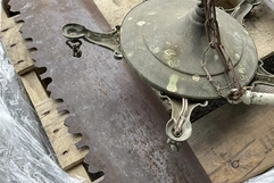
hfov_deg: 37.9
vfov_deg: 26.9
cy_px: 66
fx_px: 381
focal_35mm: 50
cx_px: 224
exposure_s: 1/243
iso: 20
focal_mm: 3
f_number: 1.8
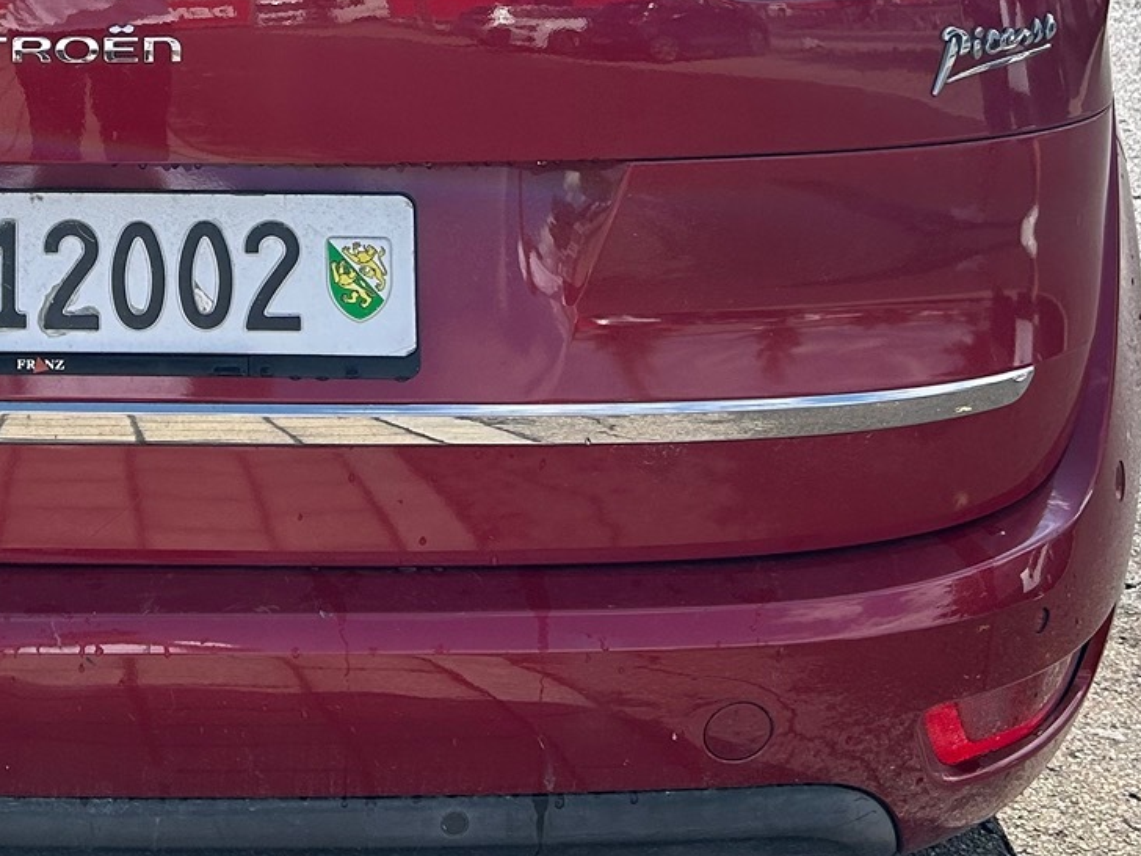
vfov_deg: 19.6
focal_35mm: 72
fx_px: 2373
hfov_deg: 25.6
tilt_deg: -11.3
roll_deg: +0.6
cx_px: -14
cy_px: -85
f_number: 1.5
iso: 50
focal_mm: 5.7
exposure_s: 1/2123
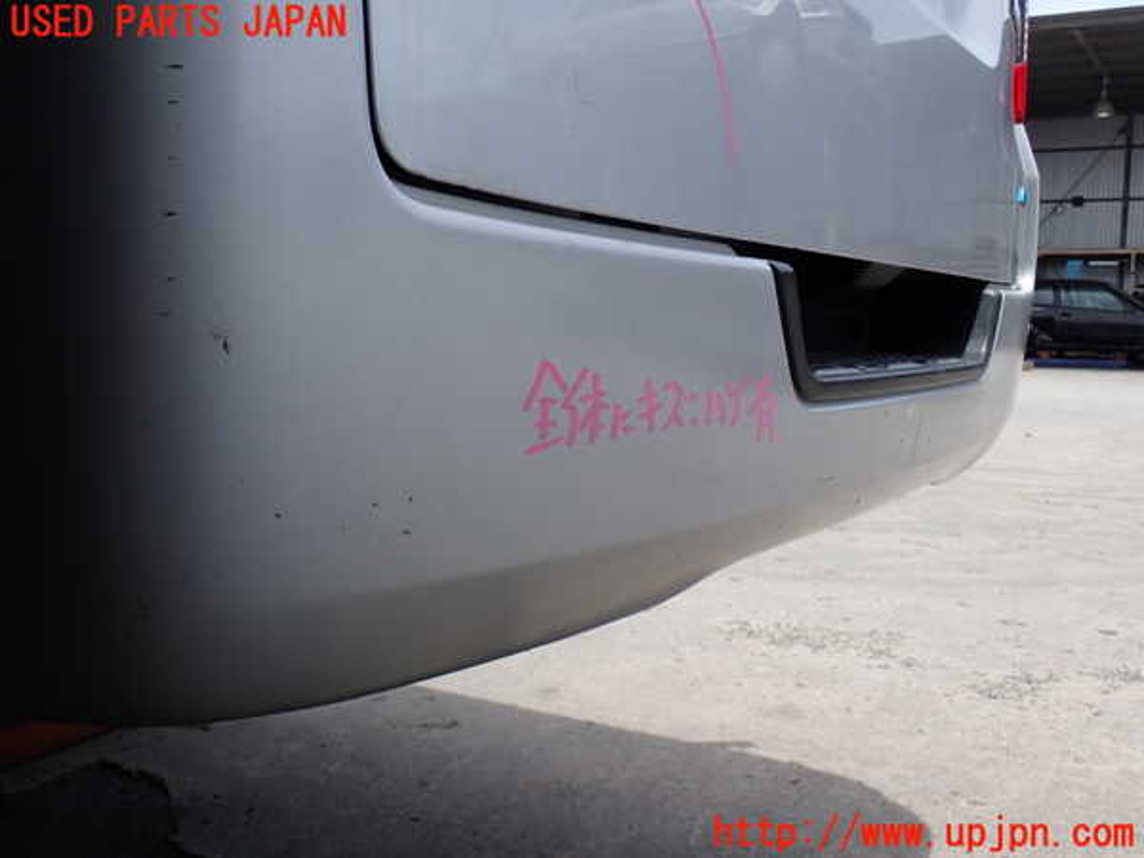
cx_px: 572
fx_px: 1256
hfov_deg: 49.0
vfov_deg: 37.7
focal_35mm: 38
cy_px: 429
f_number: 3.5
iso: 100
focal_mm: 6.83
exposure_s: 1/640
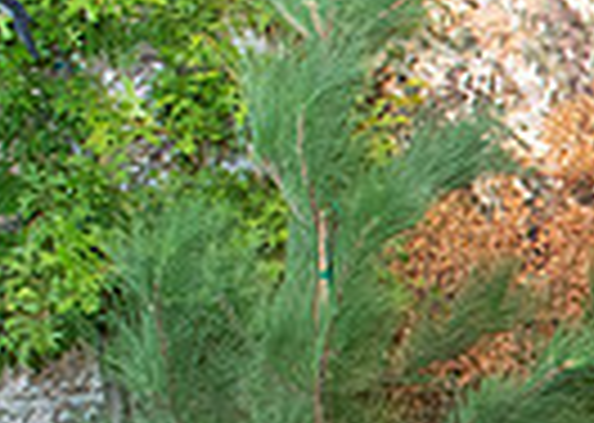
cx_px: 1254
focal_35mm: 122
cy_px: 873
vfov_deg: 10.7
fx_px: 2056
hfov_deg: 13.6
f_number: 5
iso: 3200
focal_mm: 24
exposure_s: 1/100
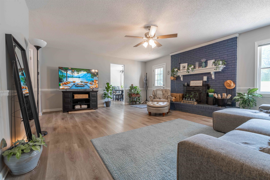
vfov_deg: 77.3
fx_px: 112
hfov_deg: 100.4
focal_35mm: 15
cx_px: 135
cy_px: 90
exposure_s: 1/25
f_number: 11
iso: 400
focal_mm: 15
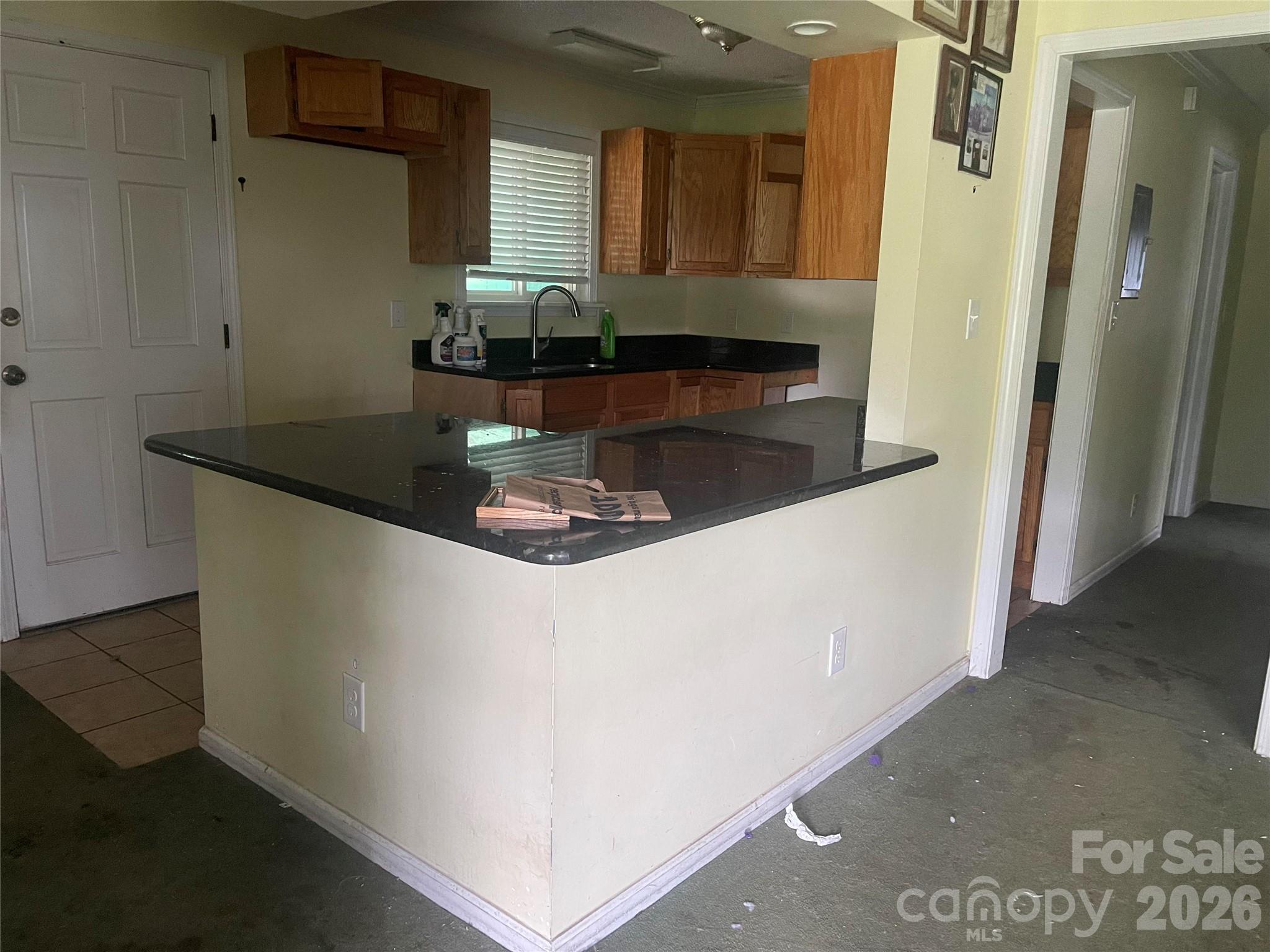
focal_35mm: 25
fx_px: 917
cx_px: 635
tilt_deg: -12.7
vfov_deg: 54.9
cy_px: 476
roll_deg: -1.6
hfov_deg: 69.4
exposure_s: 1/60
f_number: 1.6
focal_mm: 5.1
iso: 400
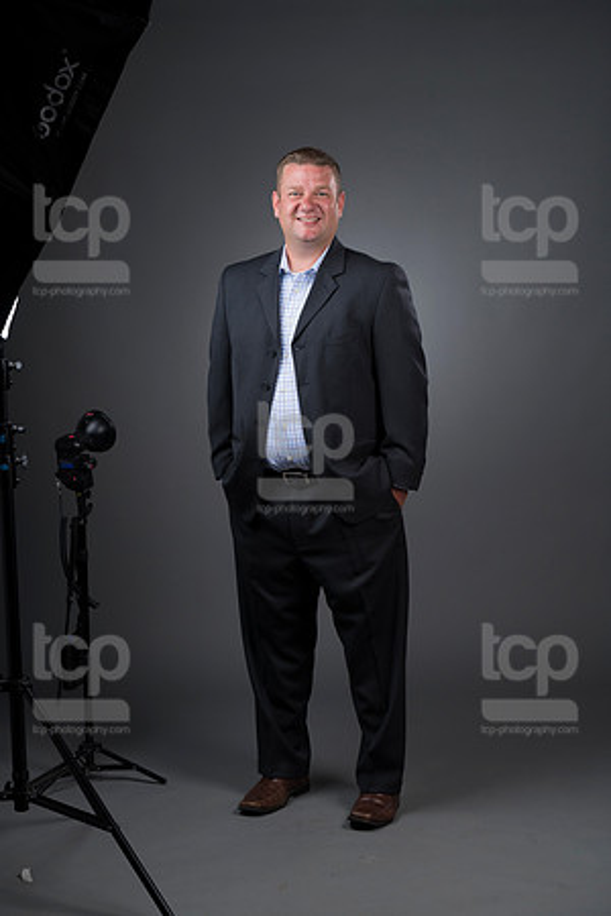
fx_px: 2087
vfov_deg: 24.8
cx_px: 306
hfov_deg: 16.7
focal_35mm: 82
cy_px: 458
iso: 160
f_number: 5.6
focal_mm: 82
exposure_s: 1/250
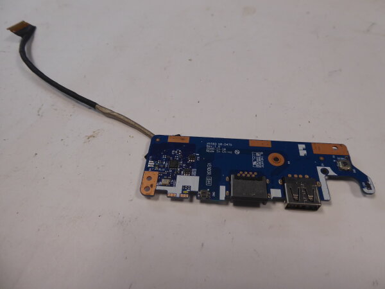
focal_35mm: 25
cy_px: 144
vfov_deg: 54.9
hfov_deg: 69.4
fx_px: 278
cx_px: 192
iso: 160
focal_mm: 4.3
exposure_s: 1/60
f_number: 3.3
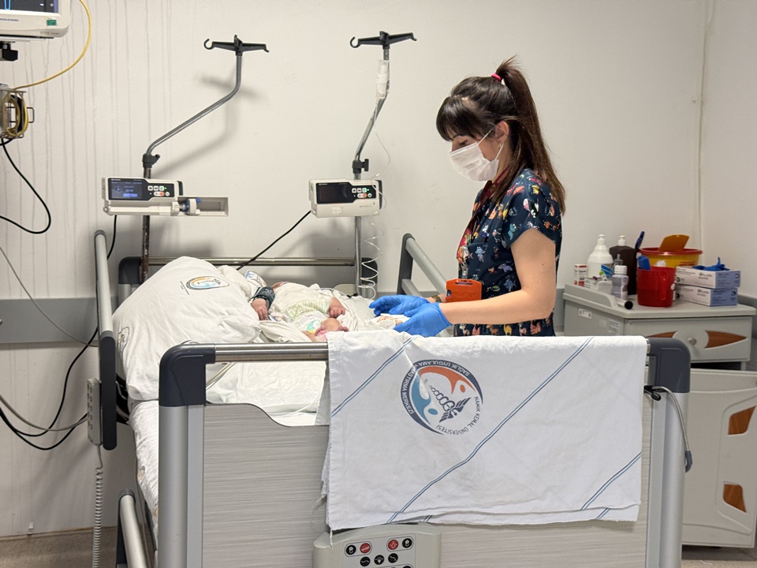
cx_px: 378
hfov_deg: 39.7
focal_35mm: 48
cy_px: 284
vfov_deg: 30.3
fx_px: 1050
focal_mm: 6.76
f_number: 1.78
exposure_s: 1/50
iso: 80
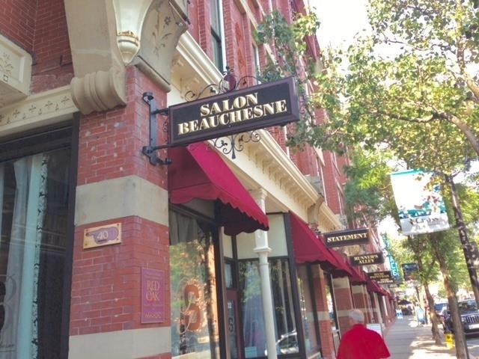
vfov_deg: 42.9
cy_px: 180
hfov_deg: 55.4
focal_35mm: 33
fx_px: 457
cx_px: 240
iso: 50
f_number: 2.4
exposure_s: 1/196
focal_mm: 4.13
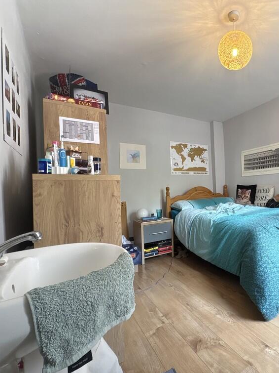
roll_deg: +3.0
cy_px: 188
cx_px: 213
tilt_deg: +0.4
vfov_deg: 84.7
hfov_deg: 64.1
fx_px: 204
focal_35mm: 19
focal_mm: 2.22
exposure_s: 1/50
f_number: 2.2
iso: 200
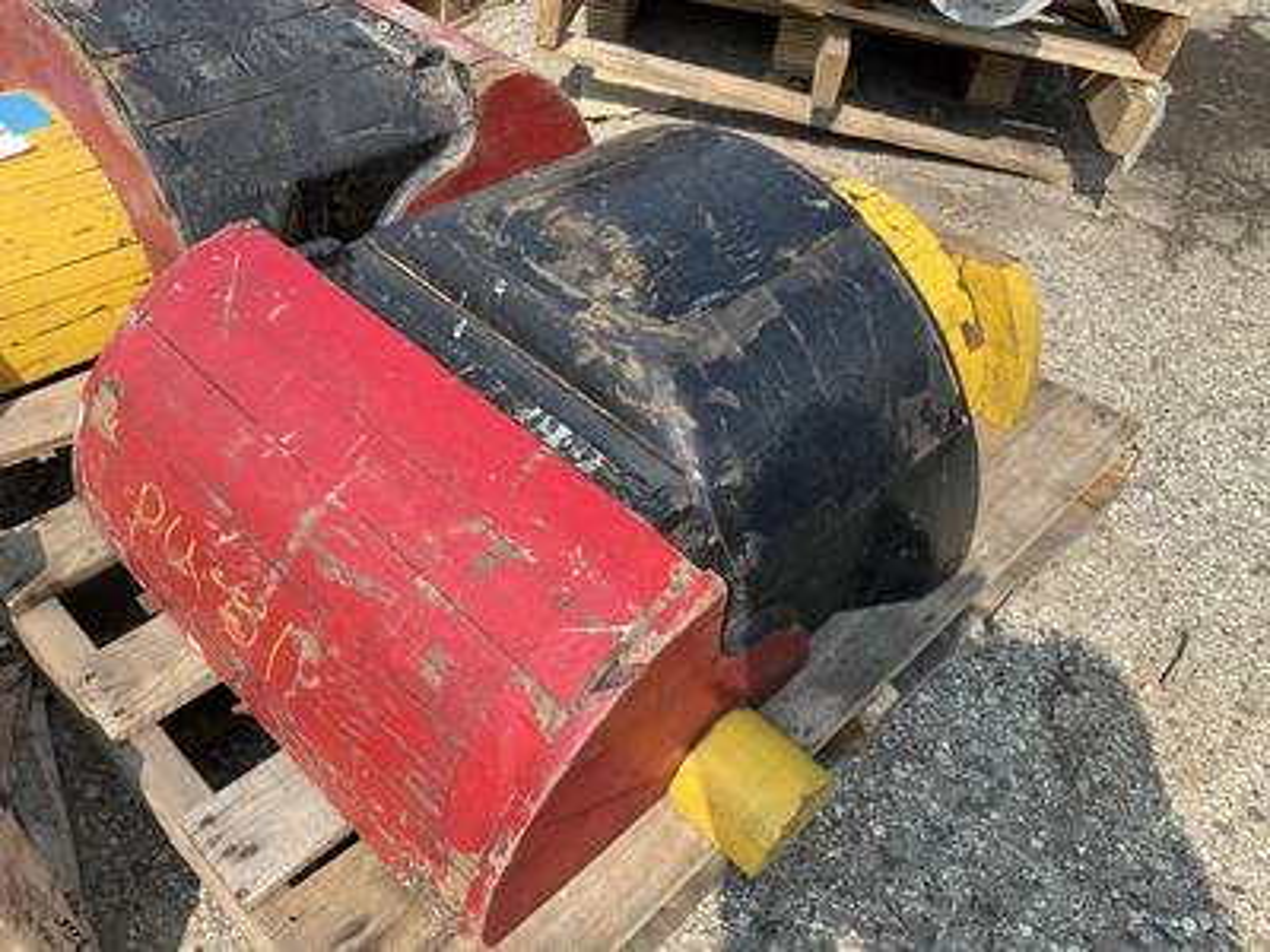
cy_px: 476
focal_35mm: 29
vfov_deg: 48.2
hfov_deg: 61.7
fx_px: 1064
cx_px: 635
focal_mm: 3
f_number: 1.8
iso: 25
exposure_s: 1/1076
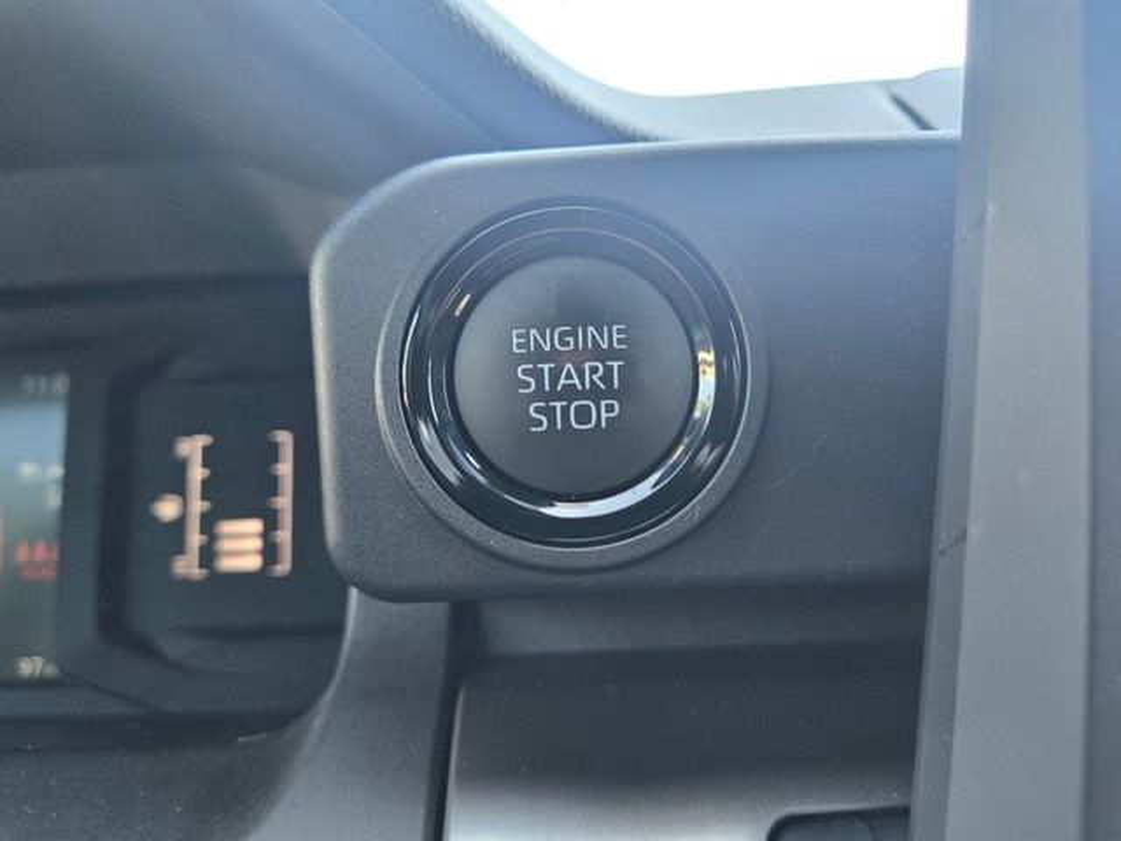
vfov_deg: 58.9
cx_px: 560
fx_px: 745
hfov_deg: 73.9
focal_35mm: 23
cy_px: 420
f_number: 1.8
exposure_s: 1/120
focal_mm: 5.4
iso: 200
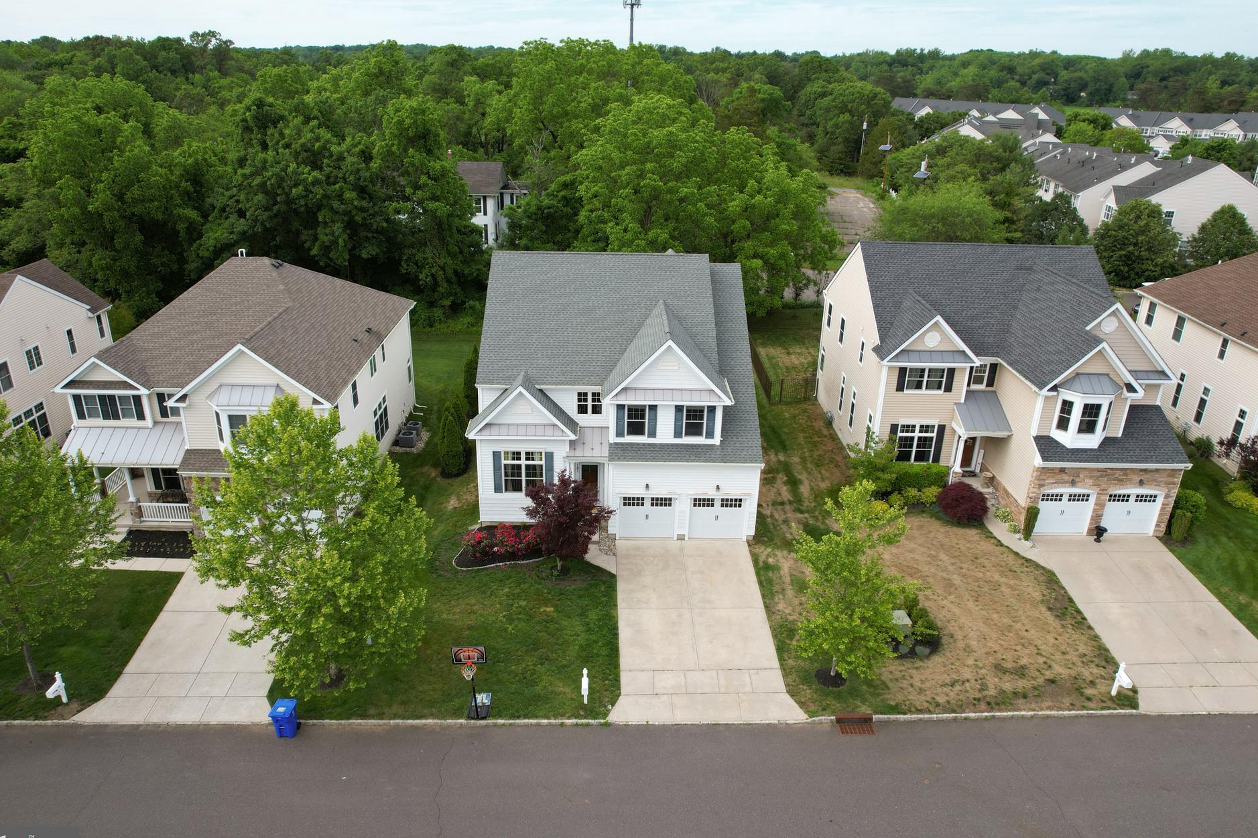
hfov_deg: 73.7
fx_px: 839
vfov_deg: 53.1
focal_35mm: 24
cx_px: 617
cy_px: 418
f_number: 2.8
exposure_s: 1/1000
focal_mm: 8.38
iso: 100
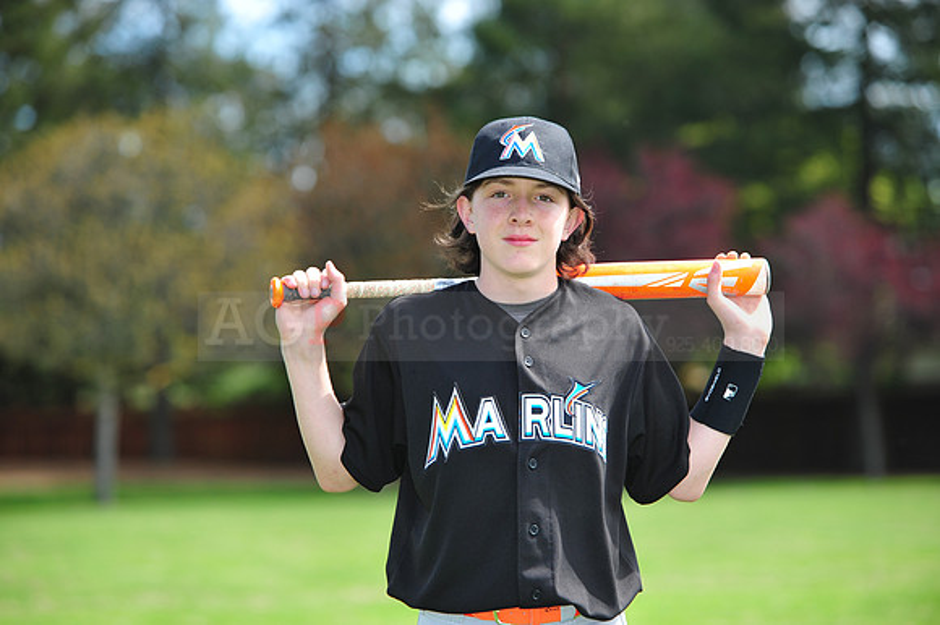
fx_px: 4045
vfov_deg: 8.8
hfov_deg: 13.3
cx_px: 470
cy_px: 312
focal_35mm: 155
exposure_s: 1/640
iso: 250
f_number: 4.5
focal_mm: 155
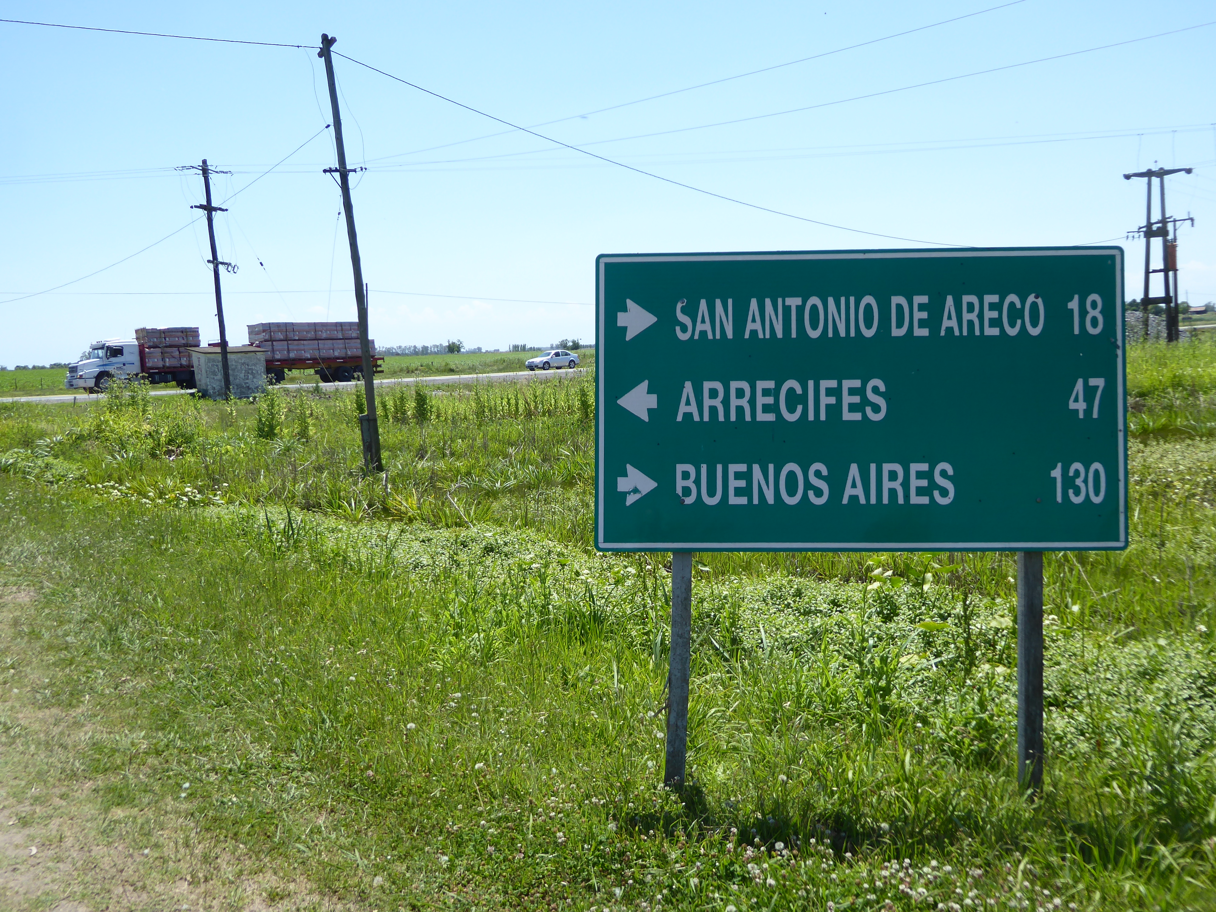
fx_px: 1124
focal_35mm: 32
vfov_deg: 44.2
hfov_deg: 56.8
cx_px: 608
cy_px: 456
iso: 80
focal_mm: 5.4
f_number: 3.5
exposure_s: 1/640
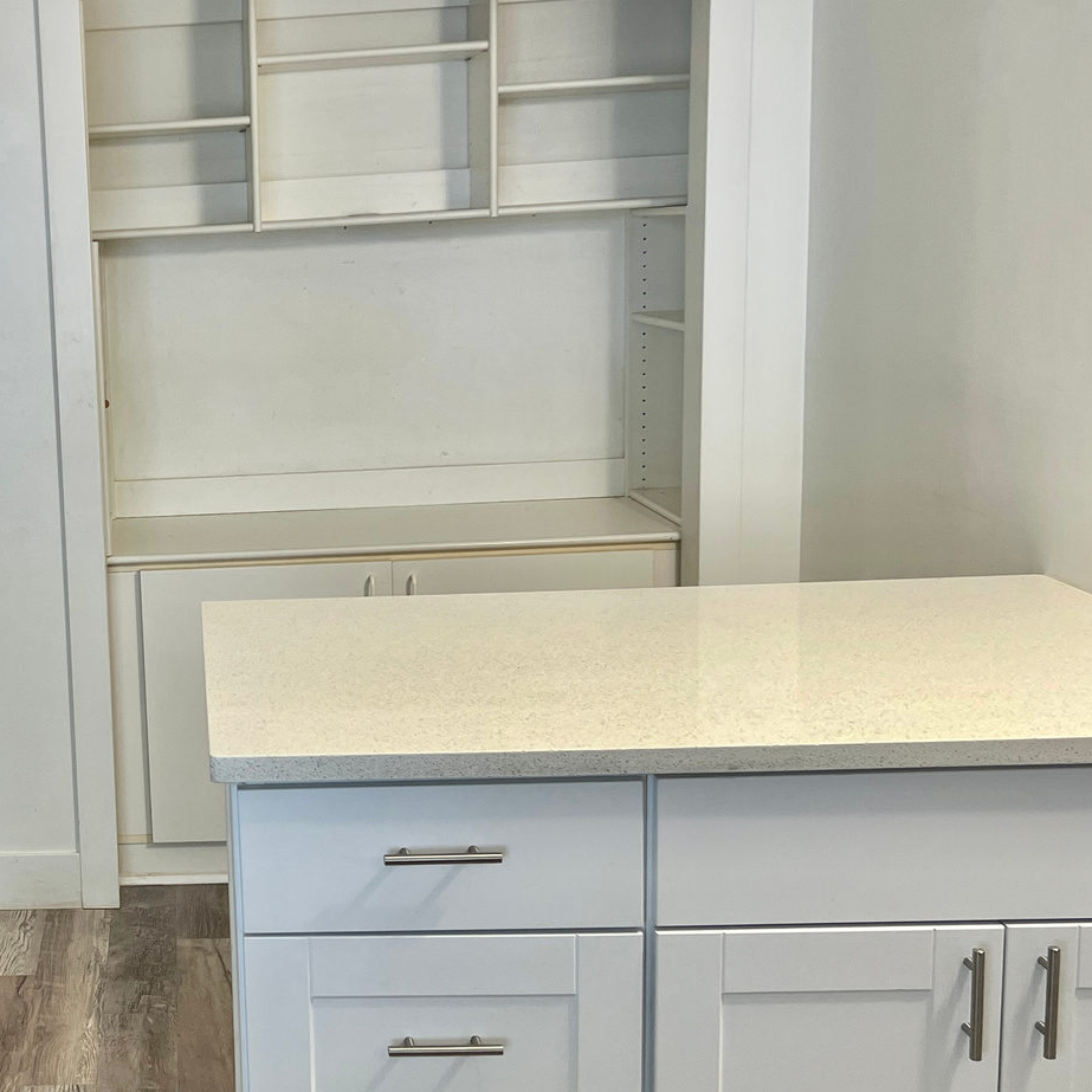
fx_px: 1820
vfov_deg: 33.4
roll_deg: +2.6
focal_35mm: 51
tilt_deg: -10.8
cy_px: 560
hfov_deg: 31.3
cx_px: 43
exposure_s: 1/120
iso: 125
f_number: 1.5
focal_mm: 5.7
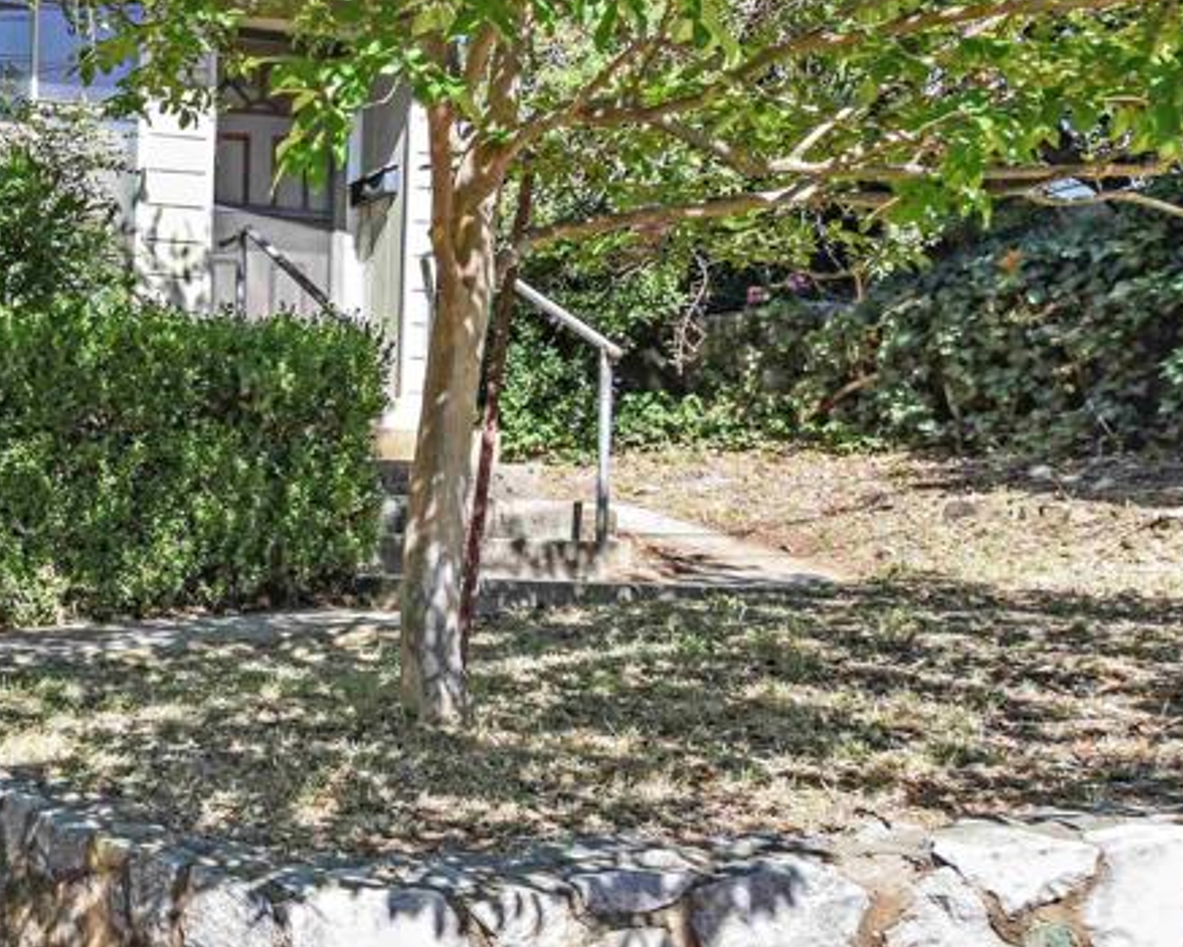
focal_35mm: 33
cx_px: -162
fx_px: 1156
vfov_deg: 44.6
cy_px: 491
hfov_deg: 41.3
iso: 100
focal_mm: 10
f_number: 10
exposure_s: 1/60
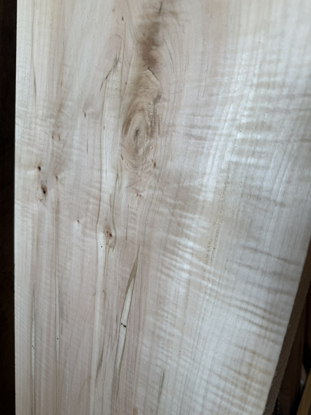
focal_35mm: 24
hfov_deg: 56.8
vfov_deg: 71.6
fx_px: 287
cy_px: 208
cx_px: 156
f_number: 1.78
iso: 80
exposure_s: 1/120
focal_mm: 6.76
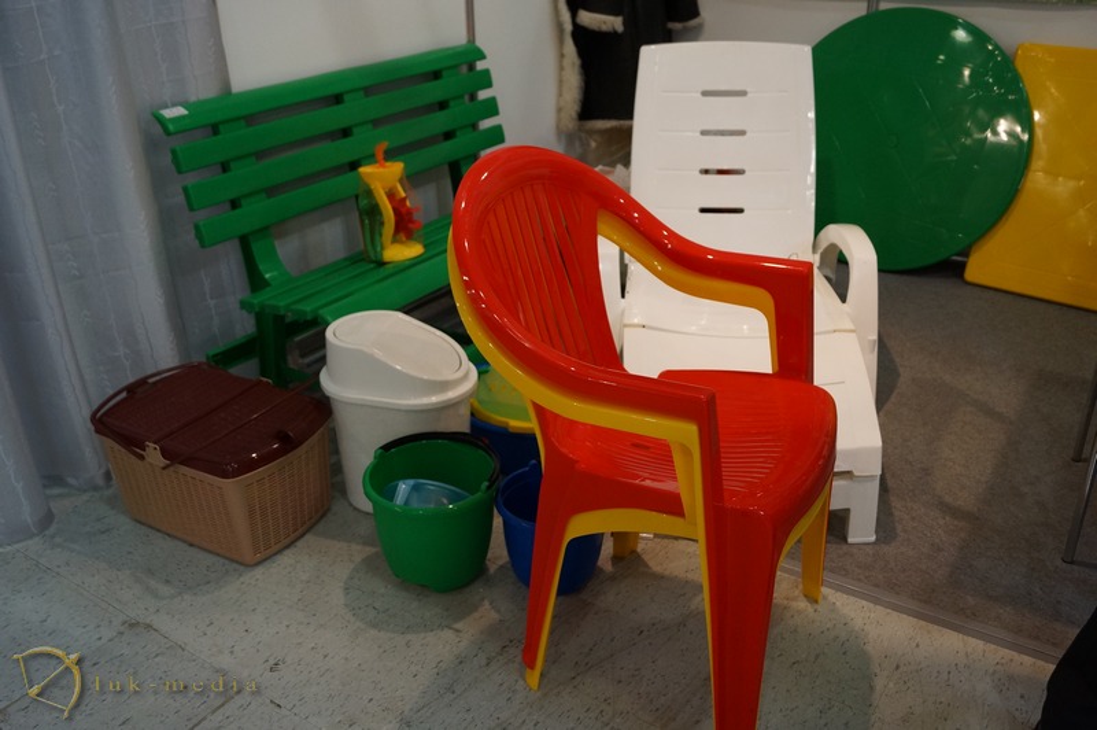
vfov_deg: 47.9
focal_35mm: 27
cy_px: 365
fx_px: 822
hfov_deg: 67.4
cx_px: 548
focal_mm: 18
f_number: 4
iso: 640
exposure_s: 1/60
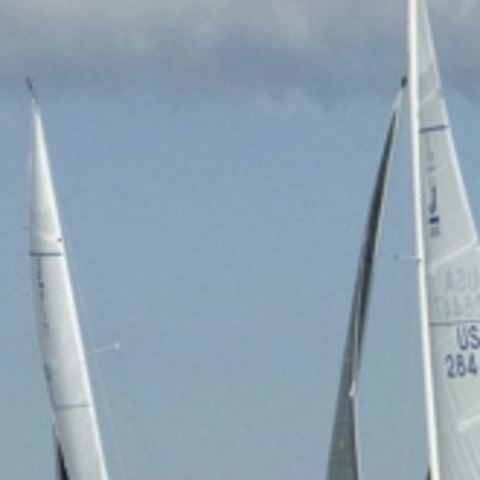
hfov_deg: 5.5
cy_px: 474
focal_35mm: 321
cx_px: 308
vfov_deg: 5.4
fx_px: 5036
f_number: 13
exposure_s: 1/640
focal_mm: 18
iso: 400
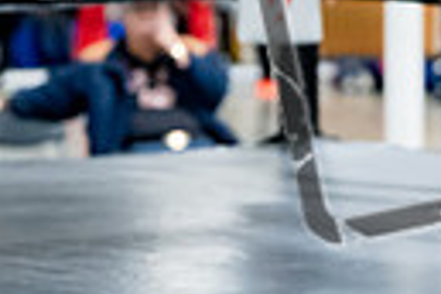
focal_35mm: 216
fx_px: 2646
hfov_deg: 9.5
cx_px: 195
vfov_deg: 6.2
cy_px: -330
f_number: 2.2
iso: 4000
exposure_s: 1/800
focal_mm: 48
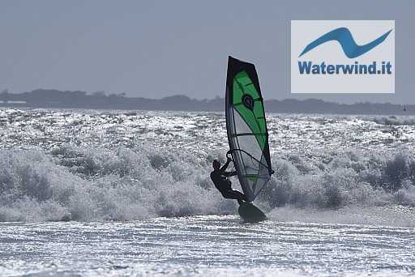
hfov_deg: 4.6
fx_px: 5190
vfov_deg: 3.1
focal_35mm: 450
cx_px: 208
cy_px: 138
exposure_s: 1/1000
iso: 200
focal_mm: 300
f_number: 8
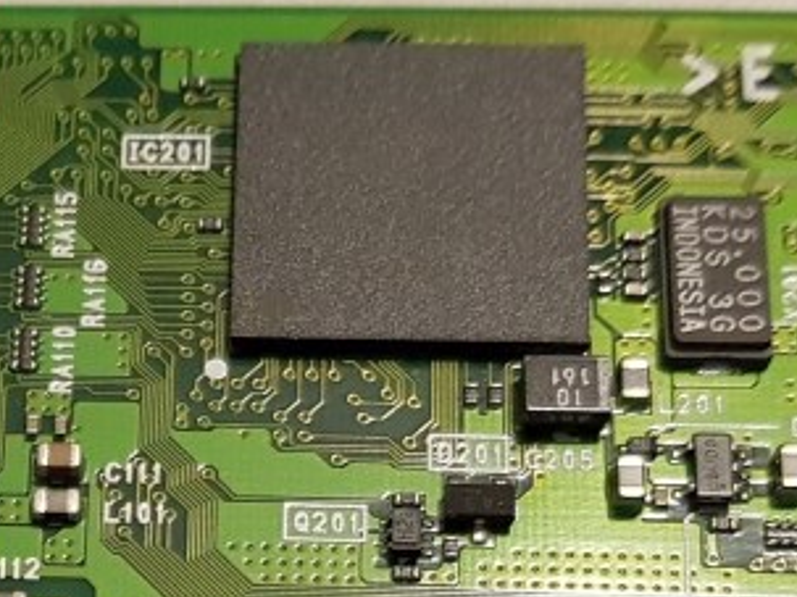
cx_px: -39
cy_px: 898
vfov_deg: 13.4
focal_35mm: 104
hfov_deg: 18.3
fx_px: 2394
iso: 250
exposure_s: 1/33
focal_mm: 4.2
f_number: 1.7
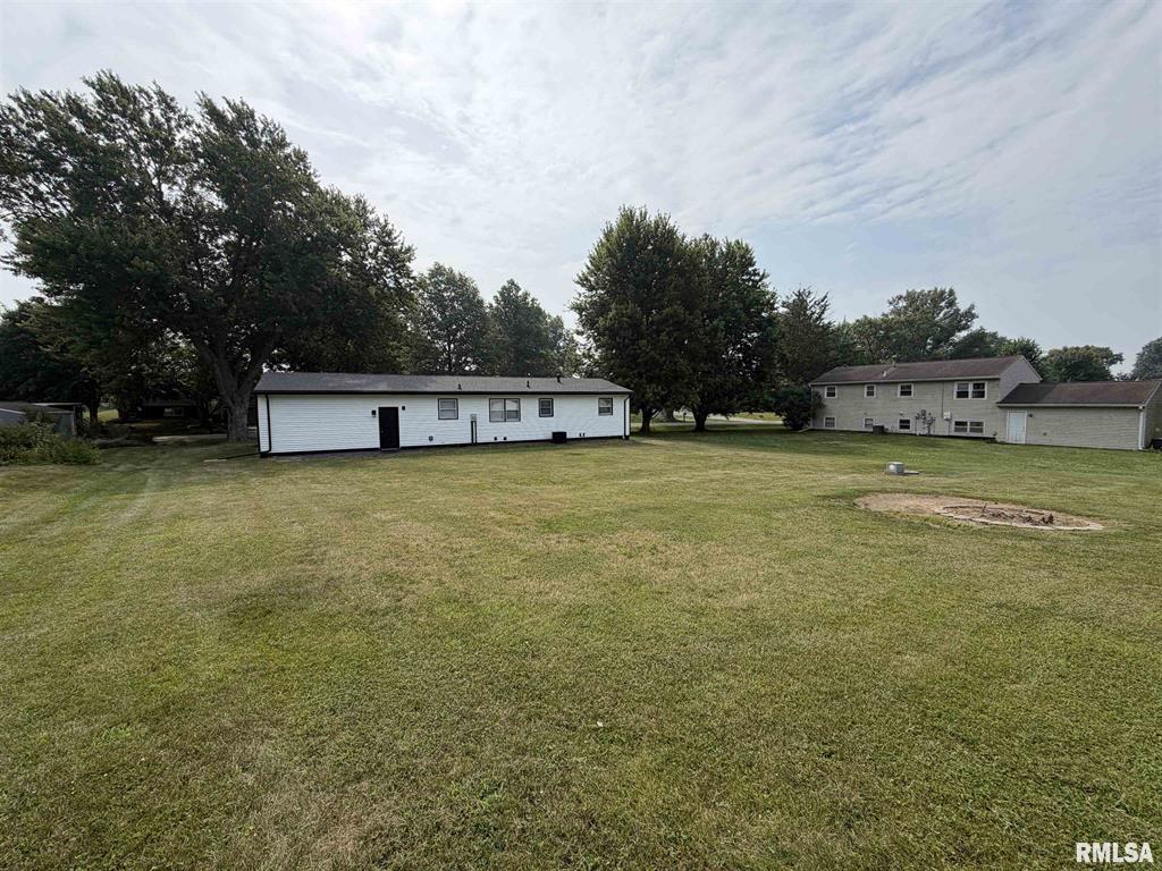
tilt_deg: -4.5
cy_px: 436
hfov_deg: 102.1
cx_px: 581
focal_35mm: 14
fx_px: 470
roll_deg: +0.3
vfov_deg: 85.7
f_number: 2.2
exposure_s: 1/1368
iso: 25
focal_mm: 2.22
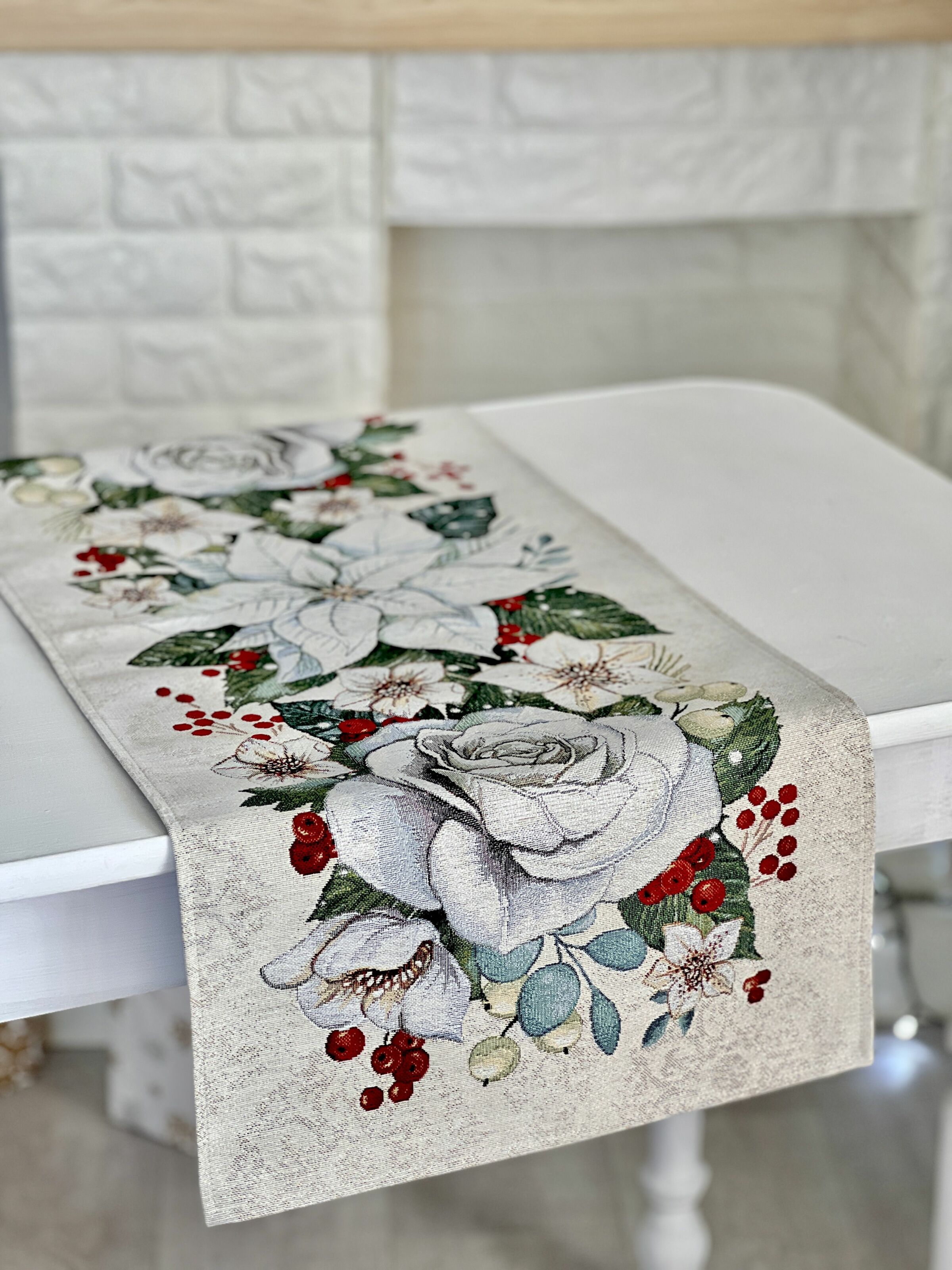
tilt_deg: -21.4
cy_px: 635
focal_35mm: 77
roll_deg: +0.2
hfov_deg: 19.1
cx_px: 476
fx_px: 2824
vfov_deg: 25.3
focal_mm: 9
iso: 100
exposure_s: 1/100
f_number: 2.8
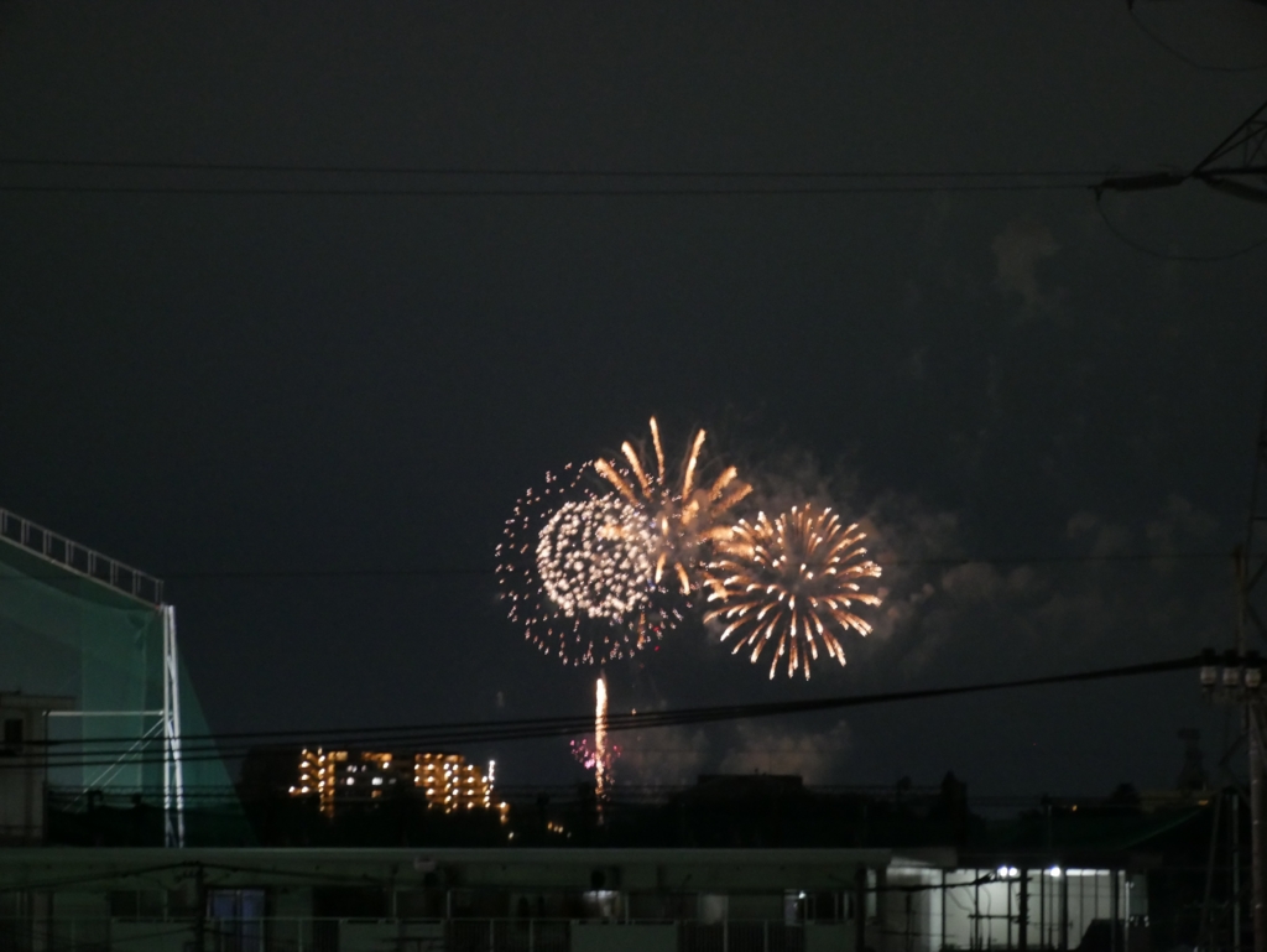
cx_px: 634
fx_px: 12817
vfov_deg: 4.3
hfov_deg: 5.7
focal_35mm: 350
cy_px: 476
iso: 3200
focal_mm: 175
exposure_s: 1/4
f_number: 5.6
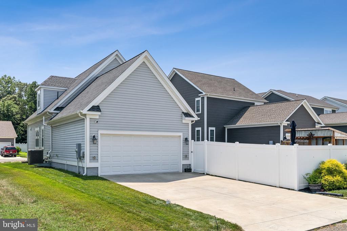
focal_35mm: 31
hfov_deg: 60.3
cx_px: 174
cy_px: 116
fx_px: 299
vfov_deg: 42.3
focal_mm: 31
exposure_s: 1/1000
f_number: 9
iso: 640
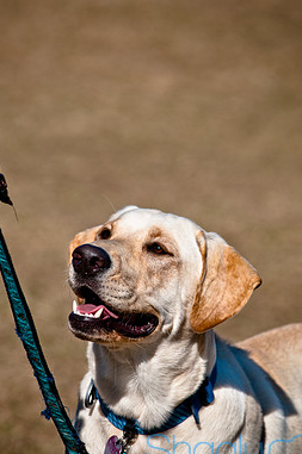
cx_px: 156
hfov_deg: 3.9
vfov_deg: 5.8
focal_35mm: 354
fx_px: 4466
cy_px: 241
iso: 400
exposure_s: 1/2500
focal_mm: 200
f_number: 5.6
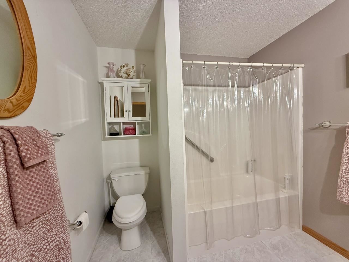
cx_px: 174
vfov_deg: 85.7
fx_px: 141
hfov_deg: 102.1
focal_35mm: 14
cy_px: 131
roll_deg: +2.3
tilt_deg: -1.3
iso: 200
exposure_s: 1/120
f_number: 2.2
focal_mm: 2.22
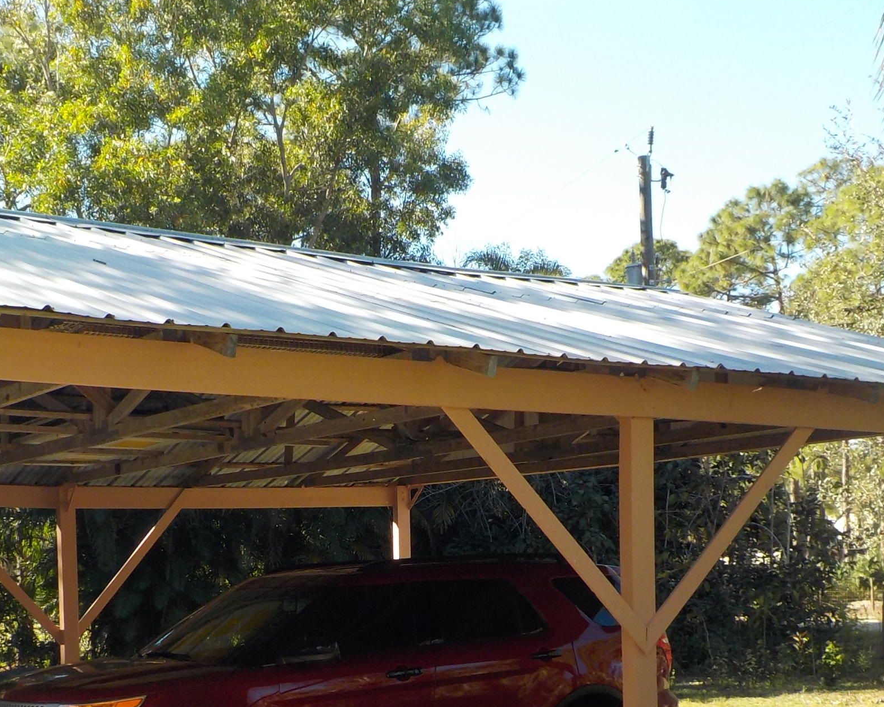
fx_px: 1465
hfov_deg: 33.5
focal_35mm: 56
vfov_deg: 26.5
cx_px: 374
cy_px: 599
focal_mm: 4.1
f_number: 3.3
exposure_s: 1/320
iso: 125
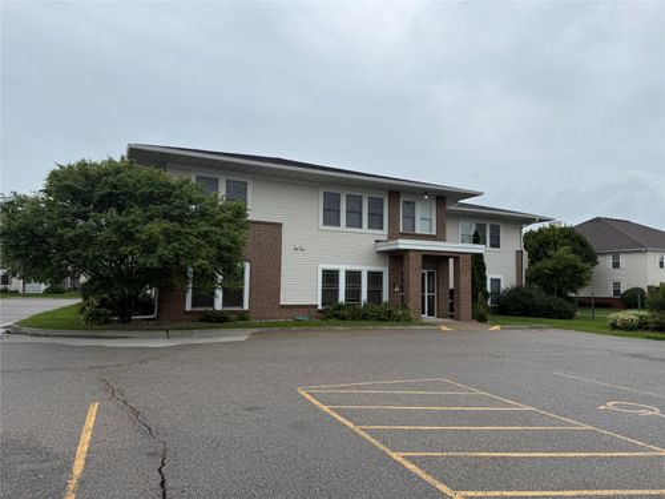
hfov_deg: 71.6
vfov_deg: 56.8
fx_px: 461
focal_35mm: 24
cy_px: 250
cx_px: 332
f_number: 1.78
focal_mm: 6.76
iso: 80
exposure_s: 1/3953
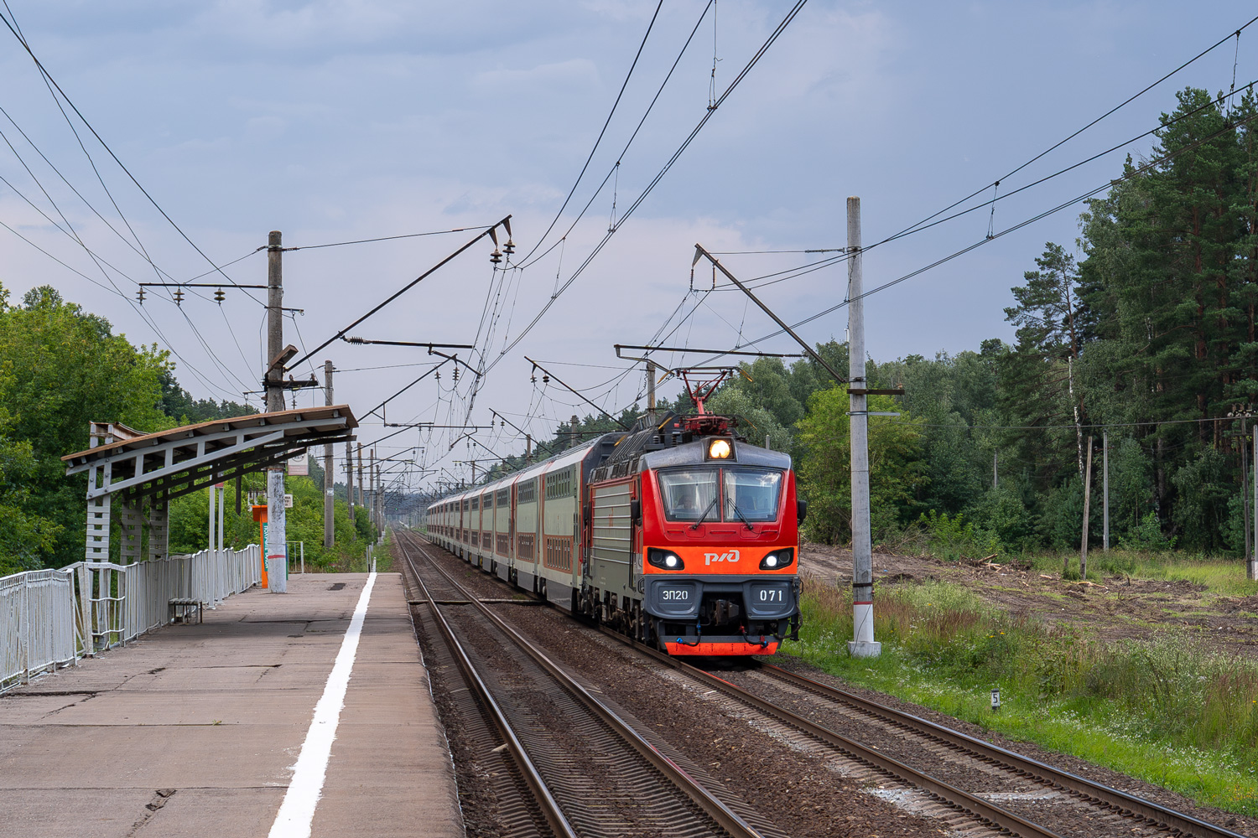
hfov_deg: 27.0
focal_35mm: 75
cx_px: 629
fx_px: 2621
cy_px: 419
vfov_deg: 18.2
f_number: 7.1
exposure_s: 1/250
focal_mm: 50
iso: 250
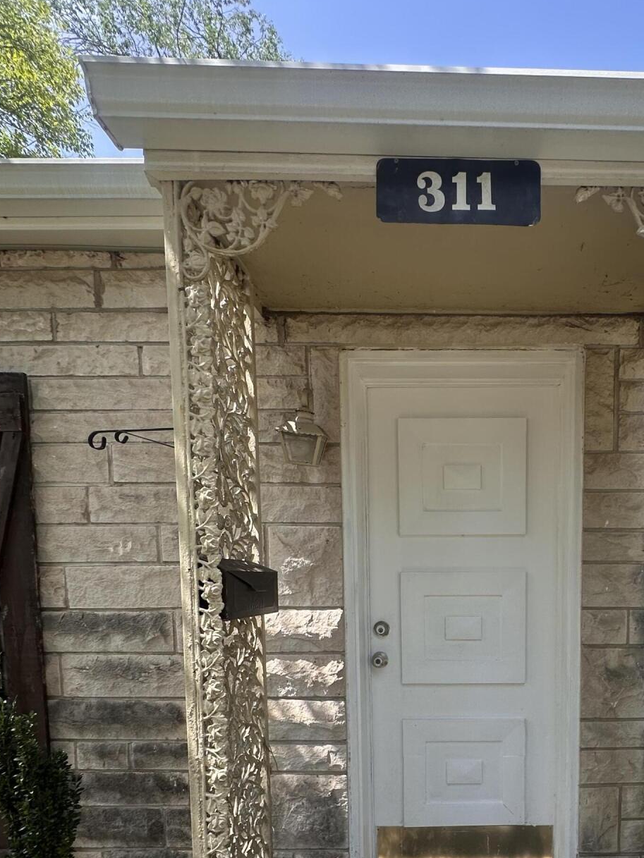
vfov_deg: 69.3
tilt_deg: -2.8
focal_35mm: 23
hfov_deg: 56.3
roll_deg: +0.6
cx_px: 473
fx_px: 570
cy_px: 639
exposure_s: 1/392
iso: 40
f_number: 2.2
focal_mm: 2.22
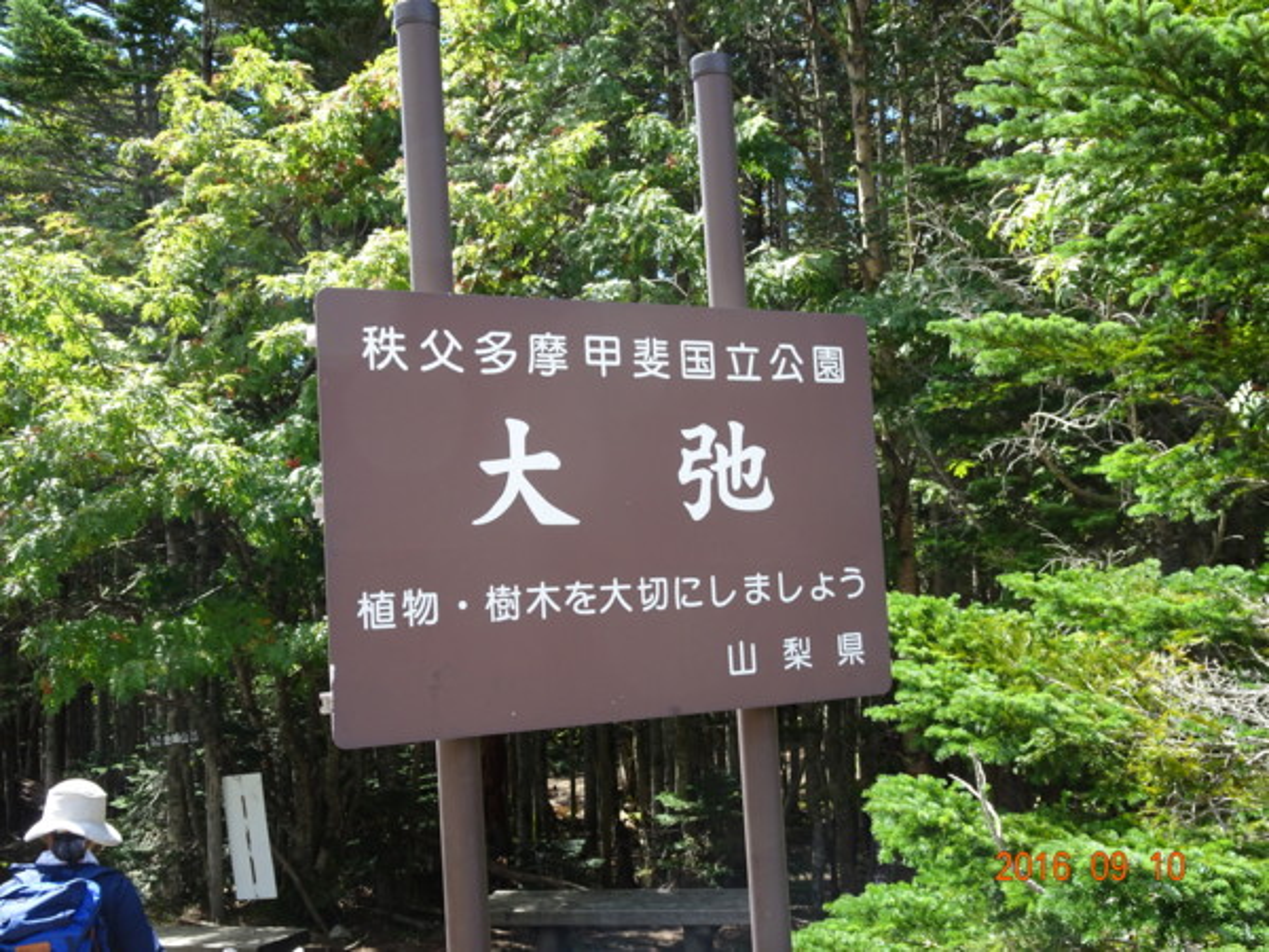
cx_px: 634
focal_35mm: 40
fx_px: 1466
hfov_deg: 46.8
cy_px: 476
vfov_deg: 36.0
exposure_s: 1/100
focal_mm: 6.8
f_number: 4
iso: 80
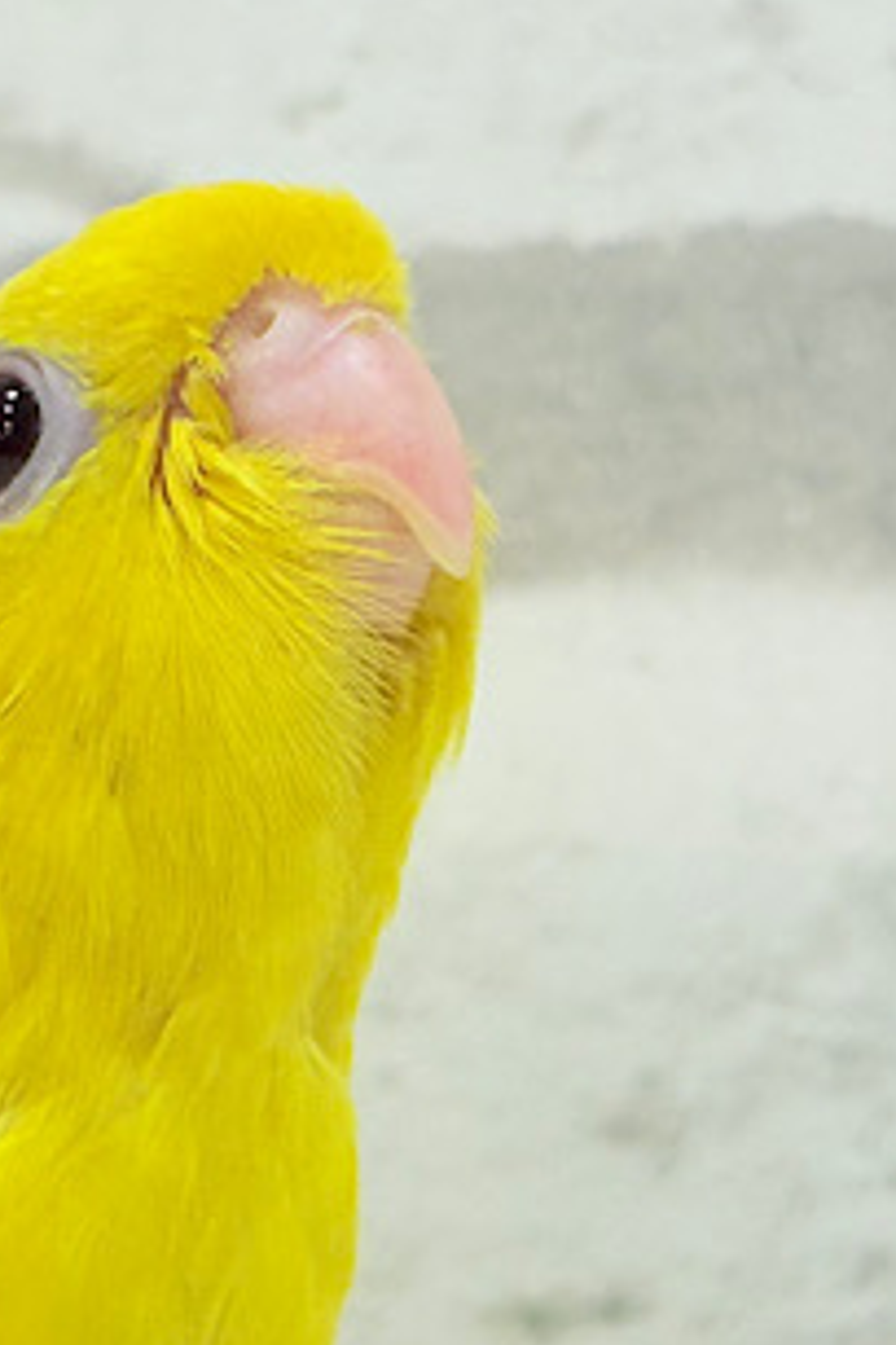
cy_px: 1042
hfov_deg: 11.8
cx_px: -272
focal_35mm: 113
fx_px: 4218
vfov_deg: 18.0
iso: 80
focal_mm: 5.96
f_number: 1.6
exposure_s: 1/100
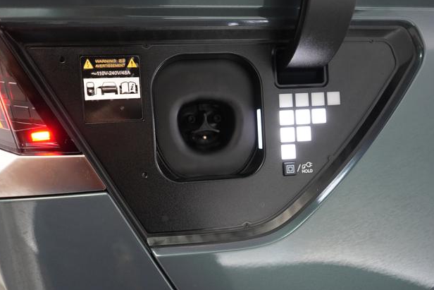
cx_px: 215
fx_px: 326
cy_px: 143
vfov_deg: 48.0
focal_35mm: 27
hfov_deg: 67.4
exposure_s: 1/160
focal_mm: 26
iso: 4000
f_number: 2.8
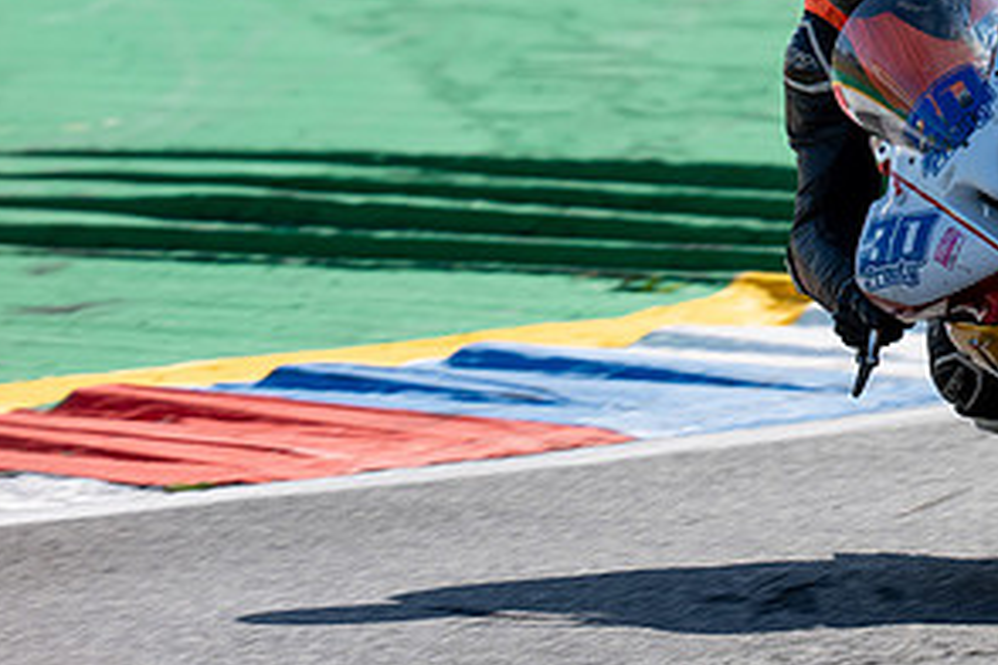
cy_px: 8
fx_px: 24615
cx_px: 1080
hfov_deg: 2.3
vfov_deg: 1.5
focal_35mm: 888
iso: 100
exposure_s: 1/320
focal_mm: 400
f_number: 6.3
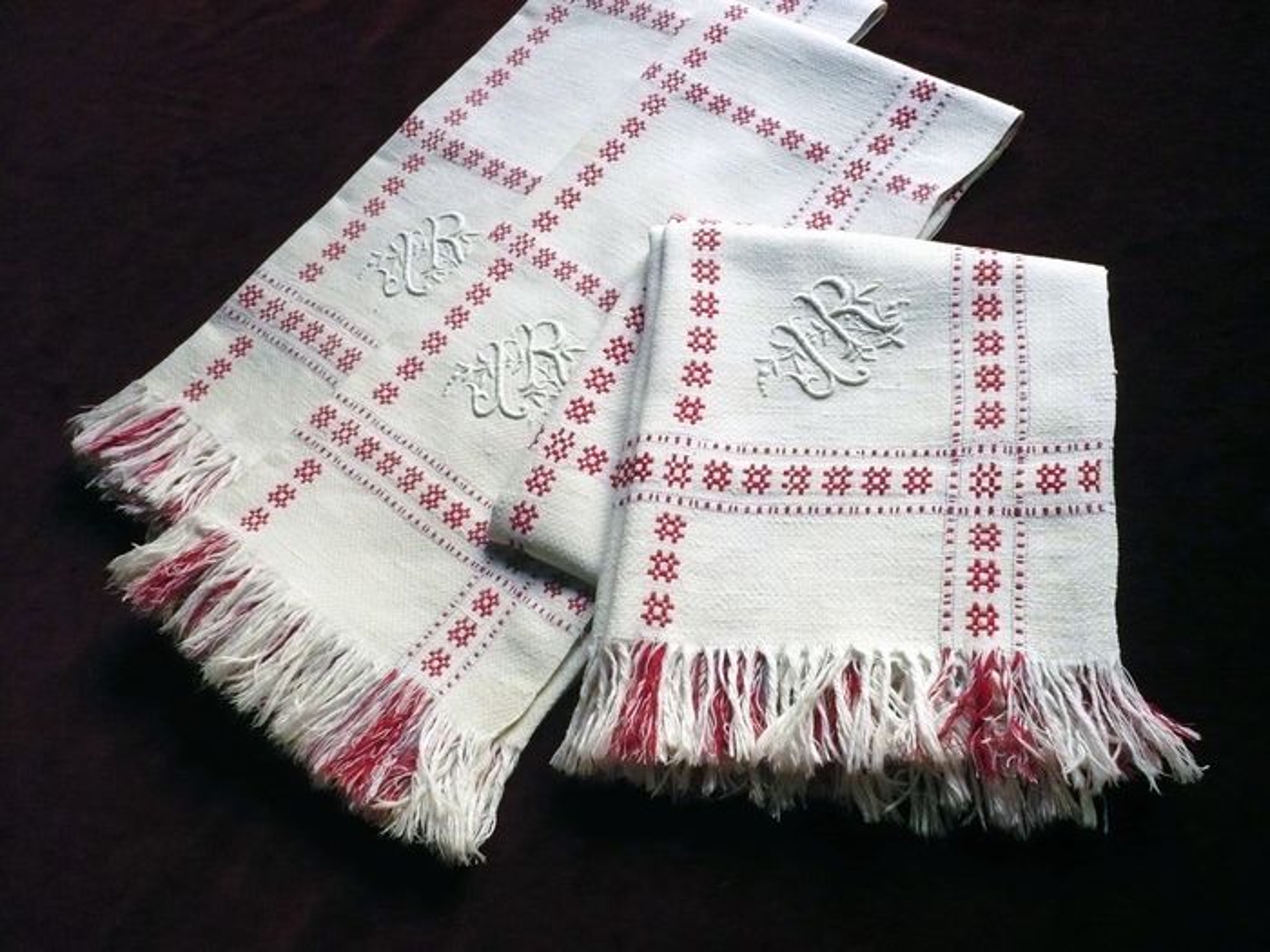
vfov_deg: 40.7
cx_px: 635
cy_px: 476
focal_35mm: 35
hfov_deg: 52.6
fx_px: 1284
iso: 400
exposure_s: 1/250
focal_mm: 5.8
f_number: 2.8
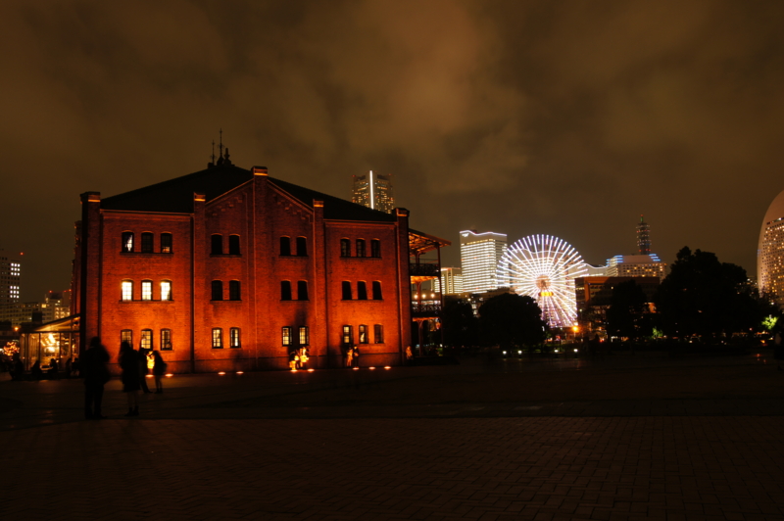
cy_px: 260
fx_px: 653
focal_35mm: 30
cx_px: 392
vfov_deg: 43.5
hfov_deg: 62.0
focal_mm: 20
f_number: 5.6
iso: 100
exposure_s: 3
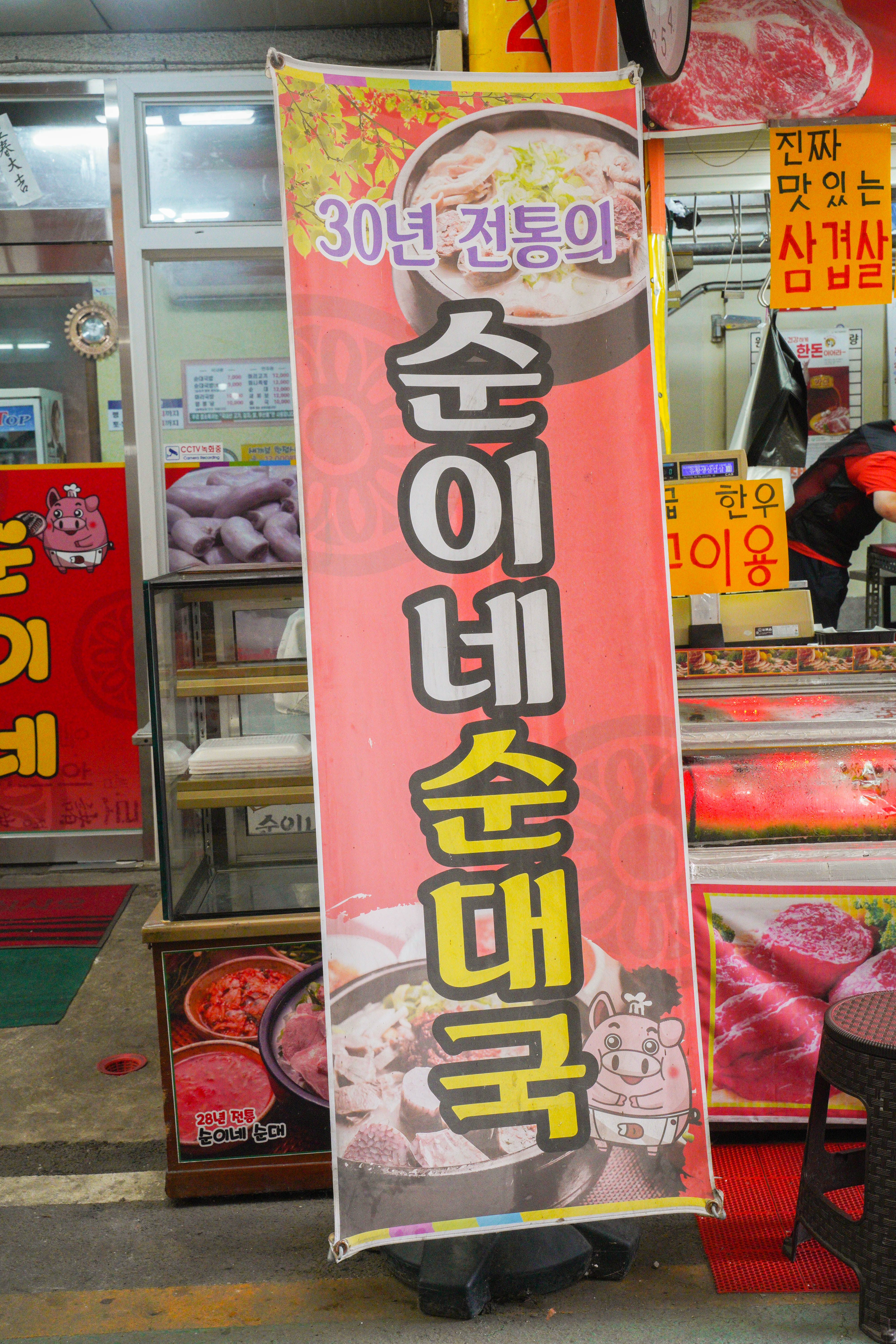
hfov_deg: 30.5
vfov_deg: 44.5
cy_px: 672
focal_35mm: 44
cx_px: 448
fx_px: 1643
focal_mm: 44
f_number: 11
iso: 4000
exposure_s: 1/125
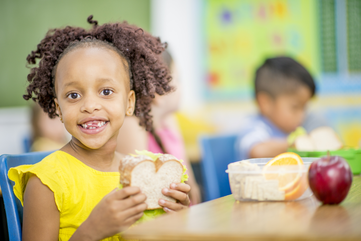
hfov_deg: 23.9
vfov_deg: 16.1
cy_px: 120
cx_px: 180
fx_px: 853
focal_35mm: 85
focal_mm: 85
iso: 160
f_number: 1.4
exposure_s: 1/250
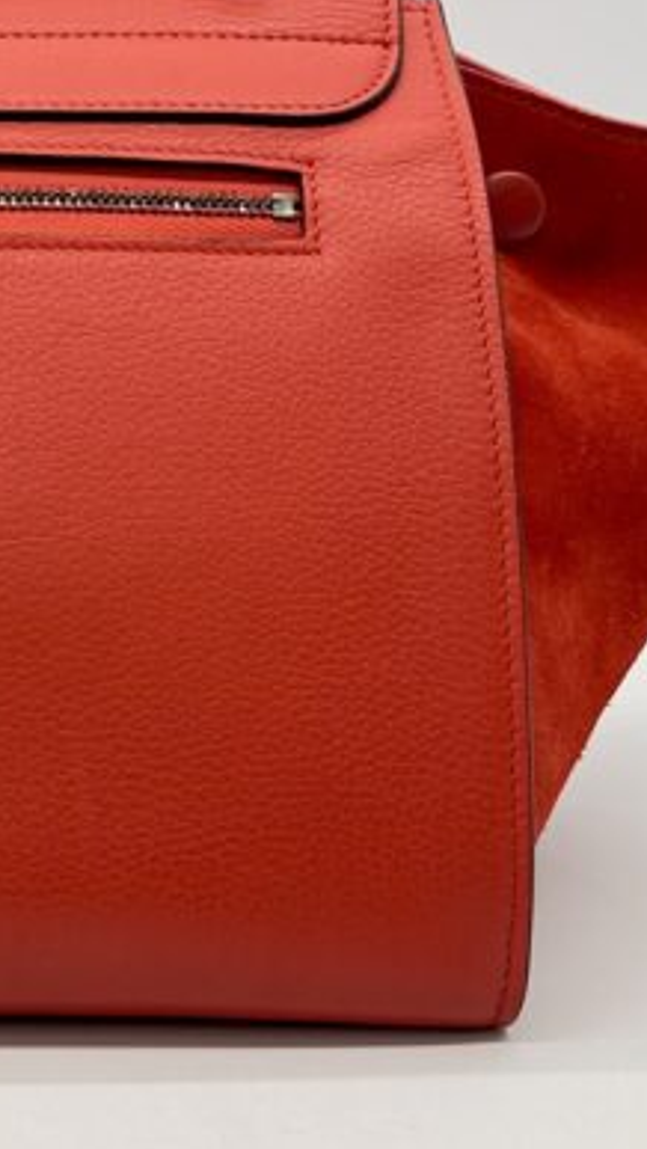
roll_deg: -0.3
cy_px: 208
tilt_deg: -9.8
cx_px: -273
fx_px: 2285
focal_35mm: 75
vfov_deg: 27.6
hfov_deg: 15.1
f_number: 1.5
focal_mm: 5.7
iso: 32
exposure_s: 1/137
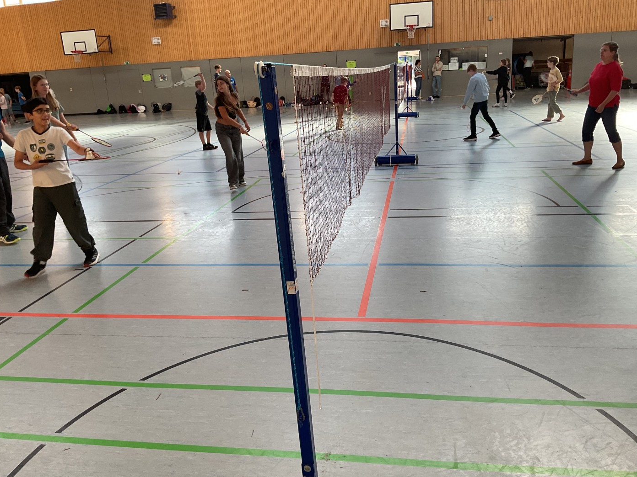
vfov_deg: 46.8
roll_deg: +2.3
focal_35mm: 30
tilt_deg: -18.1
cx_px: 325
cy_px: 240
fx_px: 552
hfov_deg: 60.0
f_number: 1.8
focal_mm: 3
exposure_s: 1/120
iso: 50
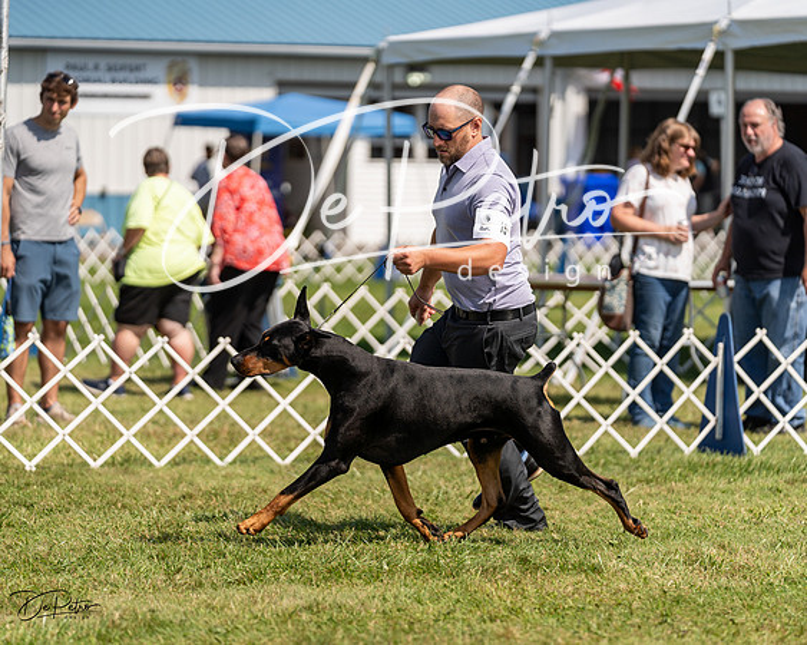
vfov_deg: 9.6
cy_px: 322
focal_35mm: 161
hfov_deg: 12.0
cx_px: 404
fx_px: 3845
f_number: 2.8
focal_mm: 143
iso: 200
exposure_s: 1/3200
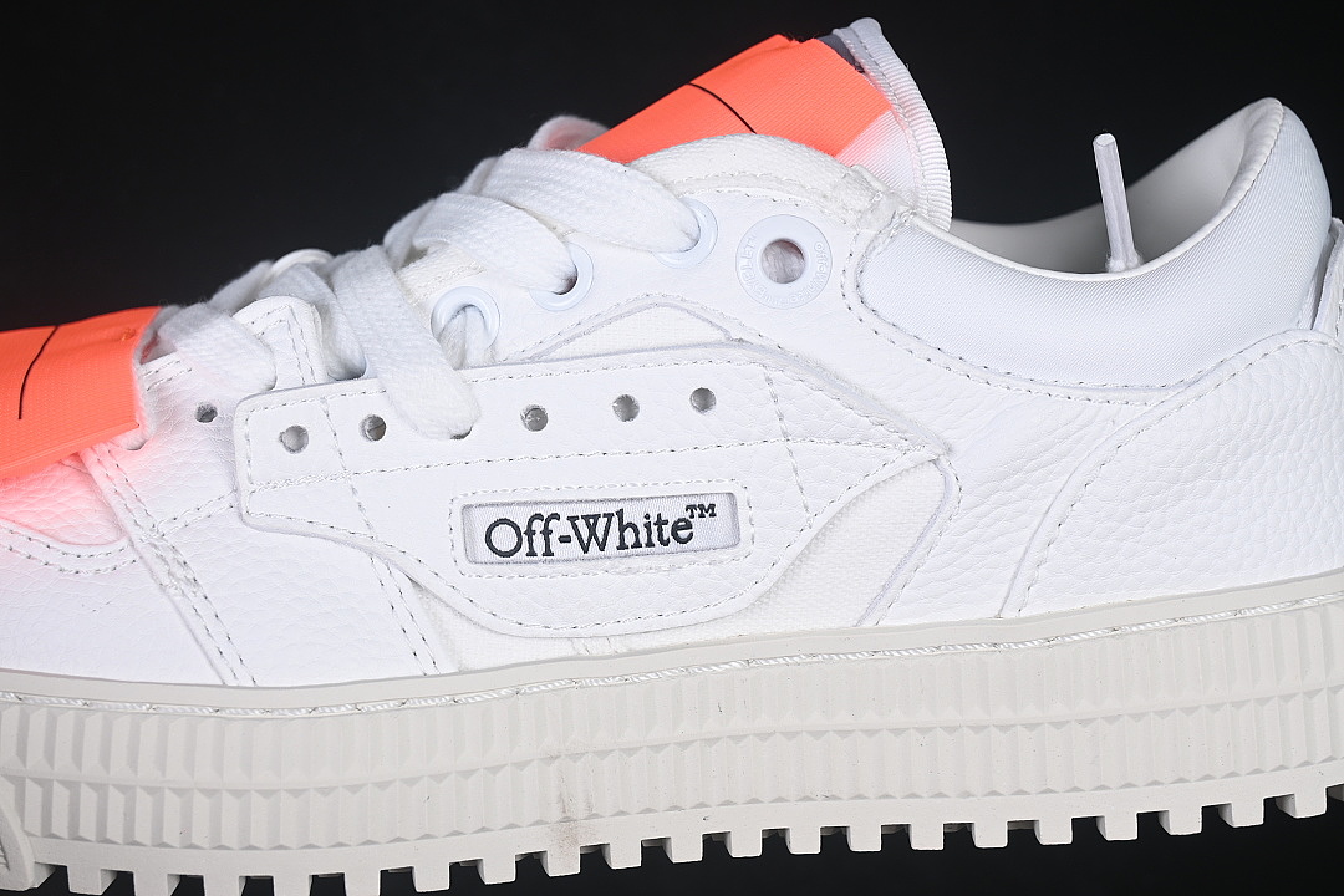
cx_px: 672
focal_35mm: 66
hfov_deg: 30.5
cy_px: 448
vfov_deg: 20.6
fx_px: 2464
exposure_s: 1/60
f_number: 8
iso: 160
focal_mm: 44
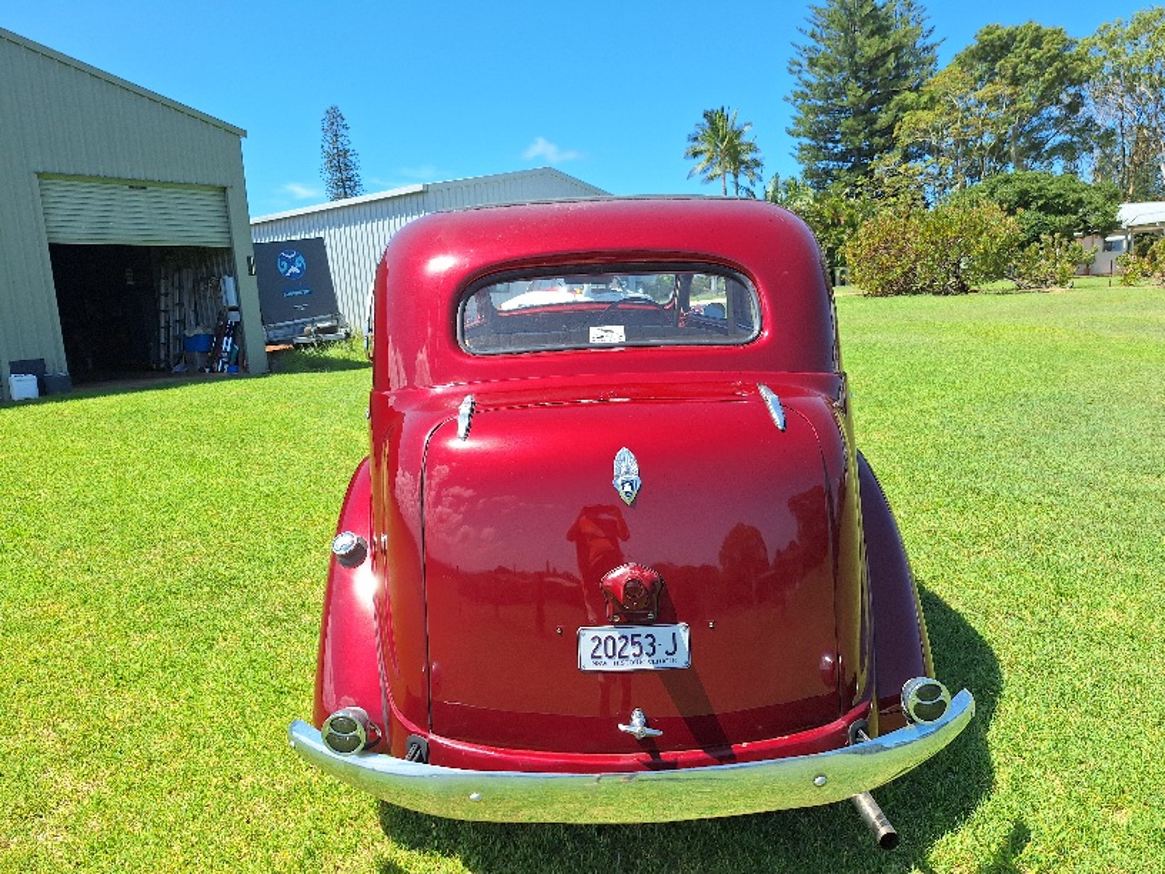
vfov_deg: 58.9
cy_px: 437
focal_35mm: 23
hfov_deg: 73.9
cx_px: 582
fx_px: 774
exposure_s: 1/2500
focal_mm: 5.54
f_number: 1.8
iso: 40
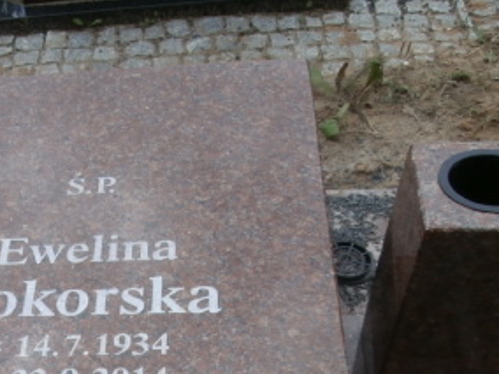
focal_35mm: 54
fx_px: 778
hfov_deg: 33.9
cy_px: 376
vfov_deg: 25.7
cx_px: 63
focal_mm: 4.2
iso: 100
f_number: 3
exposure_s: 1/500
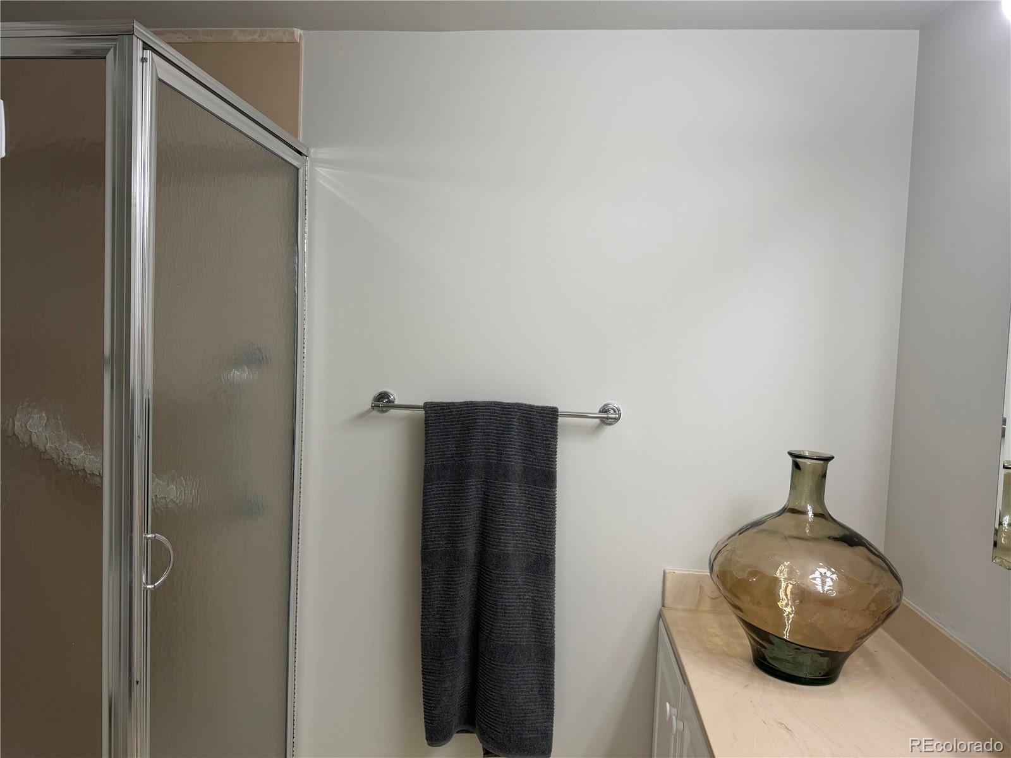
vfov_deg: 56.8
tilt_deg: -3.0
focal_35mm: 24
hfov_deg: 71.6
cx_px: 506
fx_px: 701
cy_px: 379
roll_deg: -1.5
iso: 100
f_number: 1.78
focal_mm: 6.76
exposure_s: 1/120
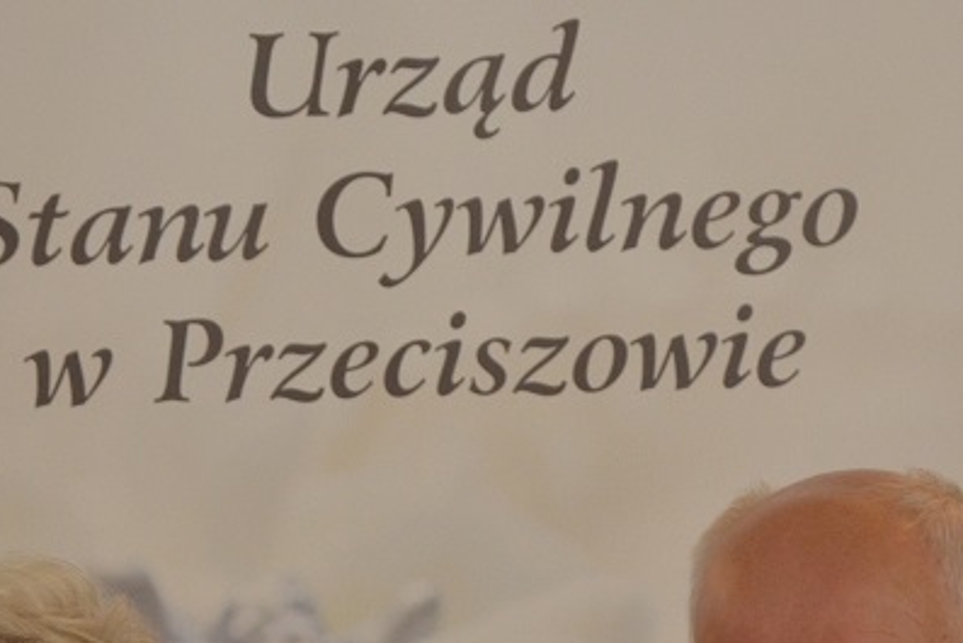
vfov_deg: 8.6
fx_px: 4241
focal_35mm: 159
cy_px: 815
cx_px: 551
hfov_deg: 12.9
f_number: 4.5
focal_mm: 35
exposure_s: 1/60
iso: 800
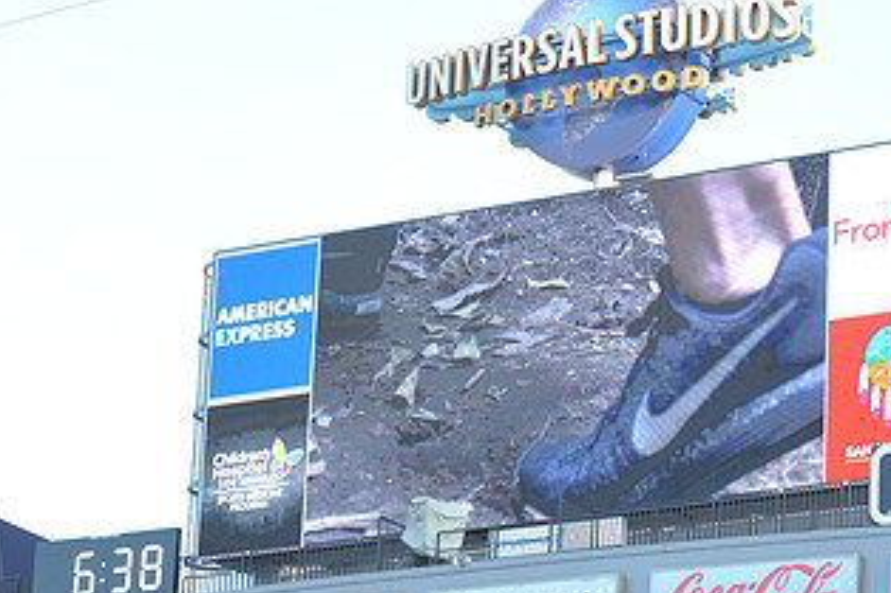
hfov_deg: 12.9
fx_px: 3933
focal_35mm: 159
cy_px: 340
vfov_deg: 8.6
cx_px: 616
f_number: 6.3
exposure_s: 1/160
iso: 400
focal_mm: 86
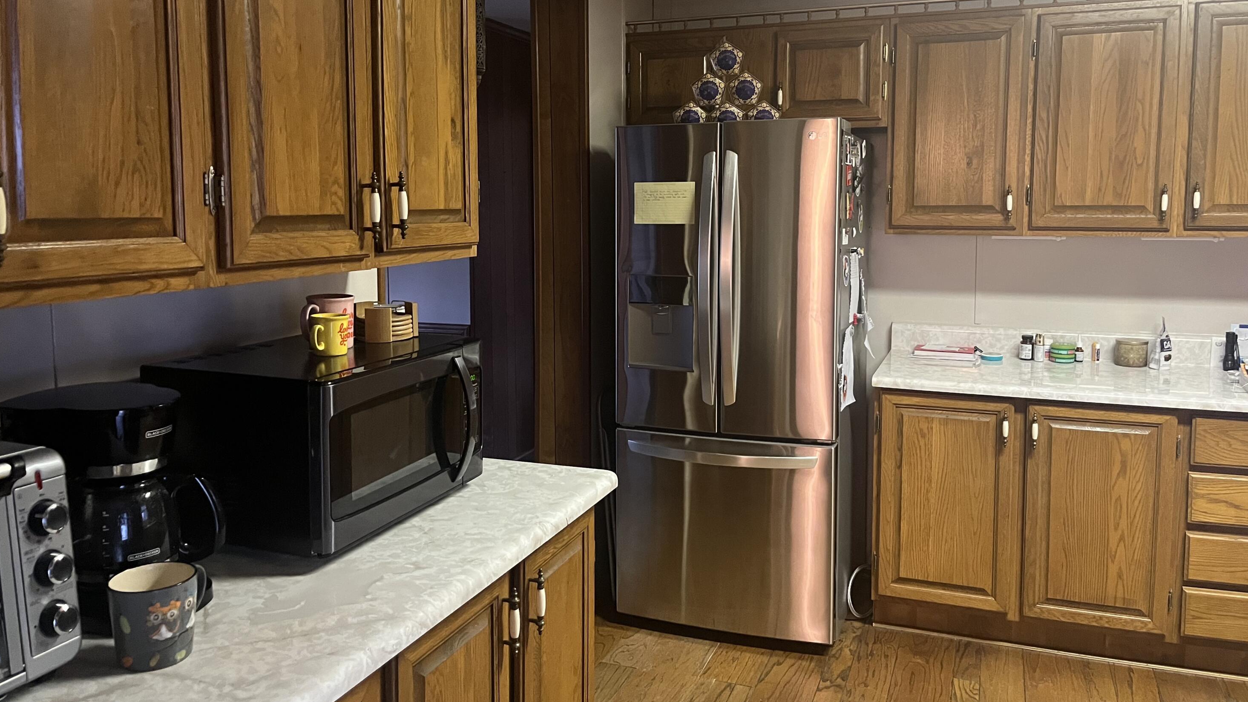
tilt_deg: -4.0
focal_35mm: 29
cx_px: 629
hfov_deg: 66.1
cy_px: 281
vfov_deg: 40.0
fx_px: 960
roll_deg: +1.2
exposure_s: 1/40
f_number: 1.6
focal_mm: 5.1
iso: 500
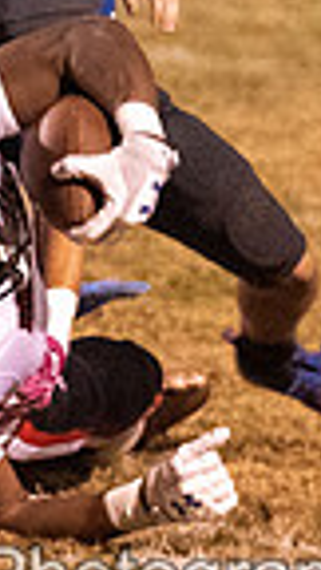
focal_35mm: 669
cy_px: -65
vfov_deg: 3.2
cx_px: -553
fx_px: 10123
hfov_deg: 1.8
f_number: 2.8
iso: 10000
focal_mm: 118
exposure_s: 1/800
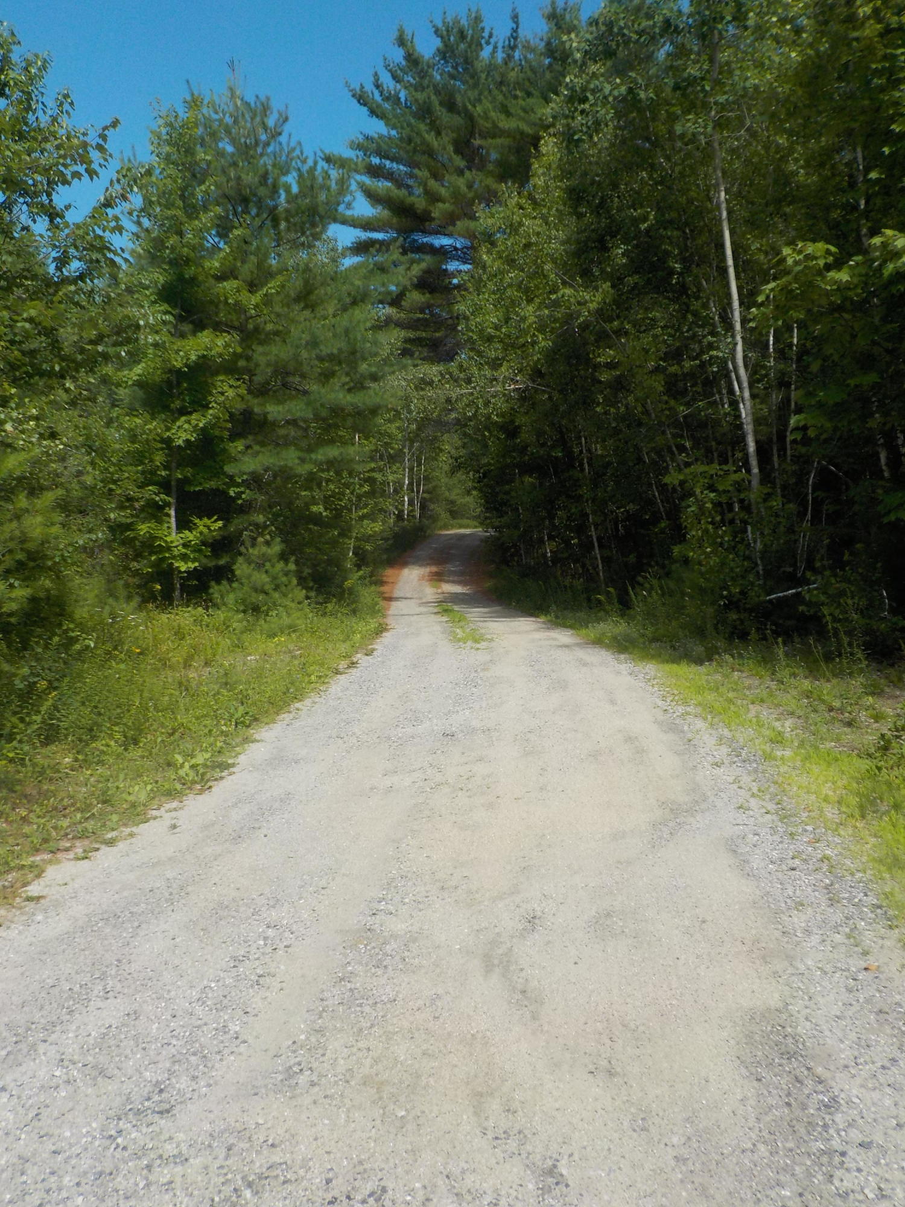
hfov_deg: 46.8
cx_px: 452
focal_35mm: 30
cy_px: 604
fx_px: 1046
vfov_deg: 60.0
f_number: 3.3
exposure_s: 1/1250
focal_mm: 4.1
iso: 125
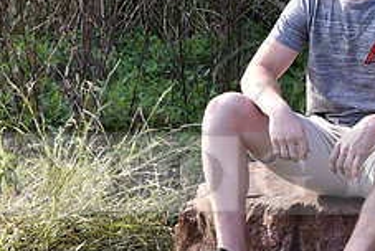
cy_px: 108
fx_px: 1012
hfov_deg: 20.8
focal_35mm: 97
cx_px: 292
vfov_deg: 14.1
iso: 200
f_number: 6.3
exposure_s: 1/160
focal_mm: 38
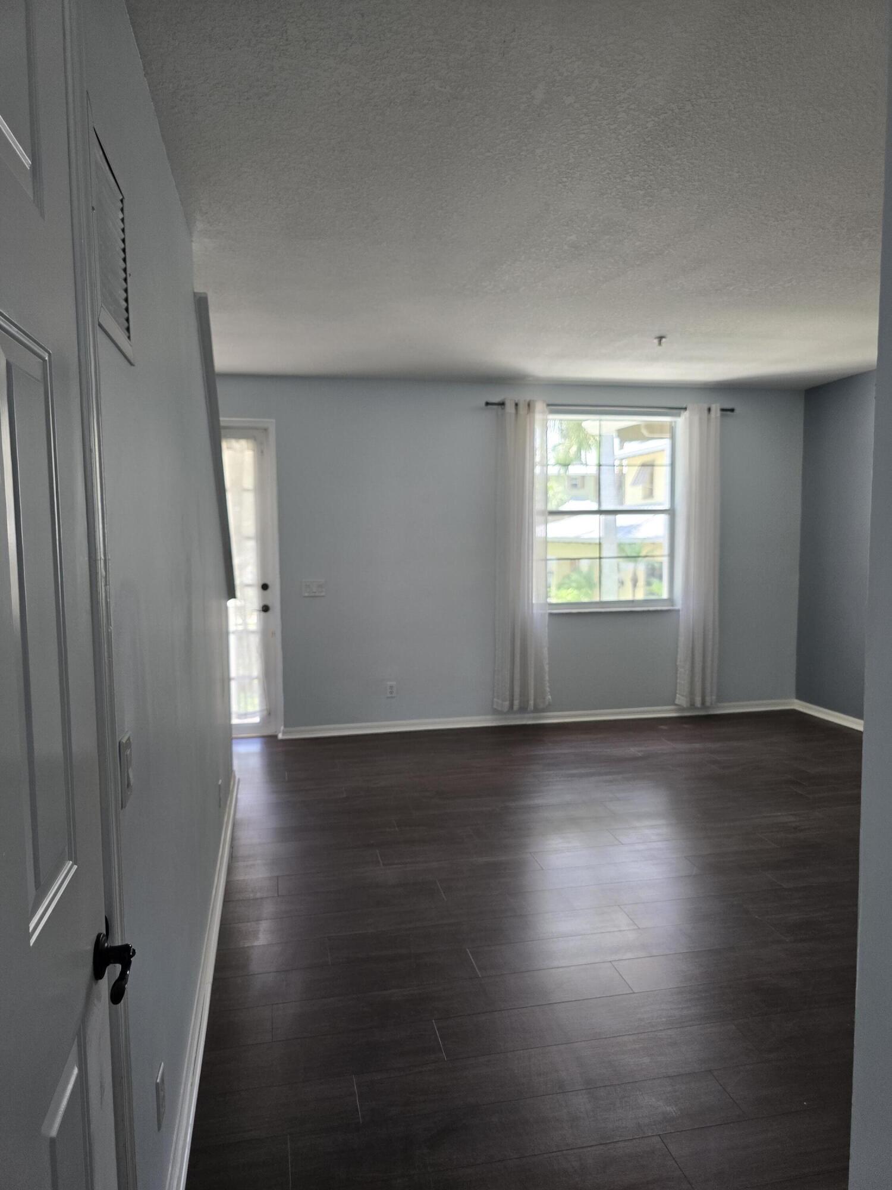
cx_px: 446
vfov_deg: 73.9
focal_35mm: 23
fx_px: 790
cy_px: 595
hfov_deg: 58.9
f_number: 1.7
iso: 160
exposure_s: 1/180
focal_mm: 6.3
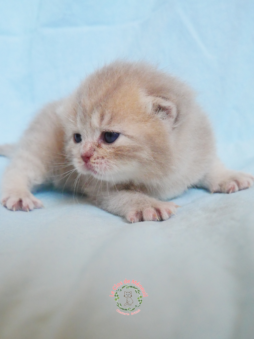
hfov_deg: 32.9
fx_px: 430
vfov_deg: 42.9
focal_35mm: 44
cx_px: 127
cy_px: 170
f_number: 7.1
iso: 3200
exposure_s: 1/250
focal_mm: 22
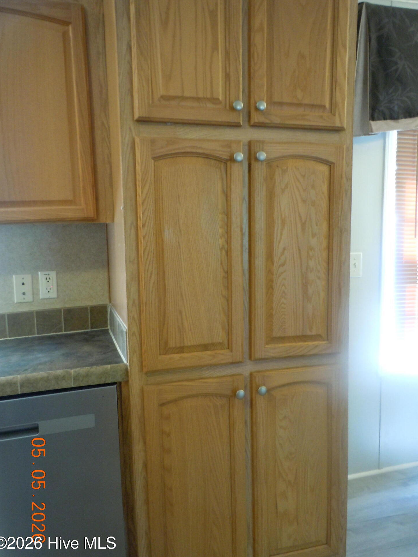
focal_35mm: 29
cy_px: 281
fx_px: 467
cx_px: 210
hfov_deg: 48.2
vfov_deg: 61.7
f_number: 3.7
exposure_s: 1/13
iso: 400
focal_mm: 5
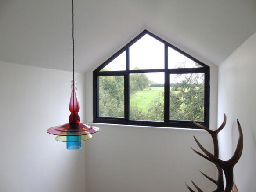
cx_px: 128
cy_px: 96
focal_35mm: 25
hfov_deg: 69.4
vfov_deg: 54.9
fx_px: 185
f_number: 3.4
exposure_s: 1/30
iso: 80
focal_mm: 4.4
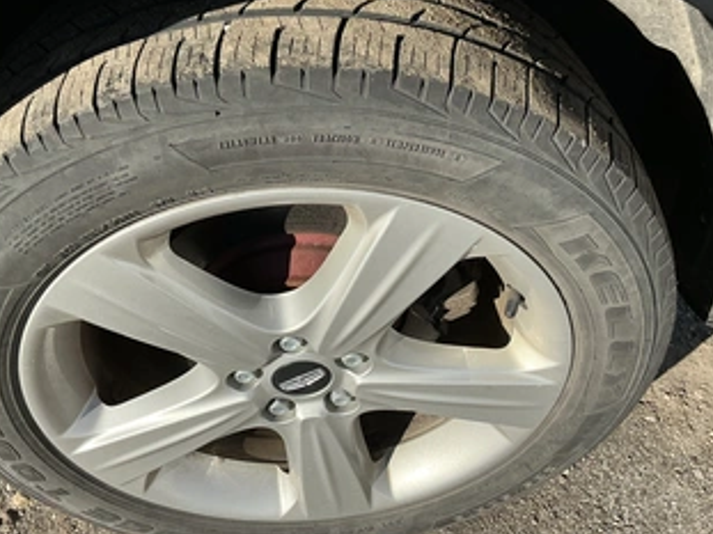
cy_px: 284
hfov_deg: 51.3
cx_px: 332
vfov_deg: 39.6
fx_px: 741
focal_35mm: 36
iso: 25
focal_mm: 3
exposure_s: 1/944
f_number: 1.8
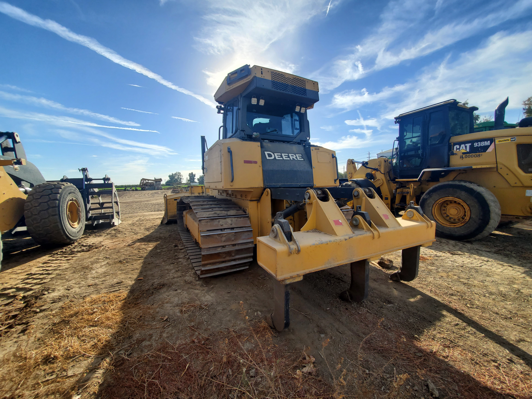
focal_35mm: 13
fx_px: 200
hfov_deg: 106.2
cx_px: 266
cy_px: 200
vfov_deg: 89.9
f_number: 2.2
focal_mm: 1.8
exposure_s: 1/1033
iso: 50
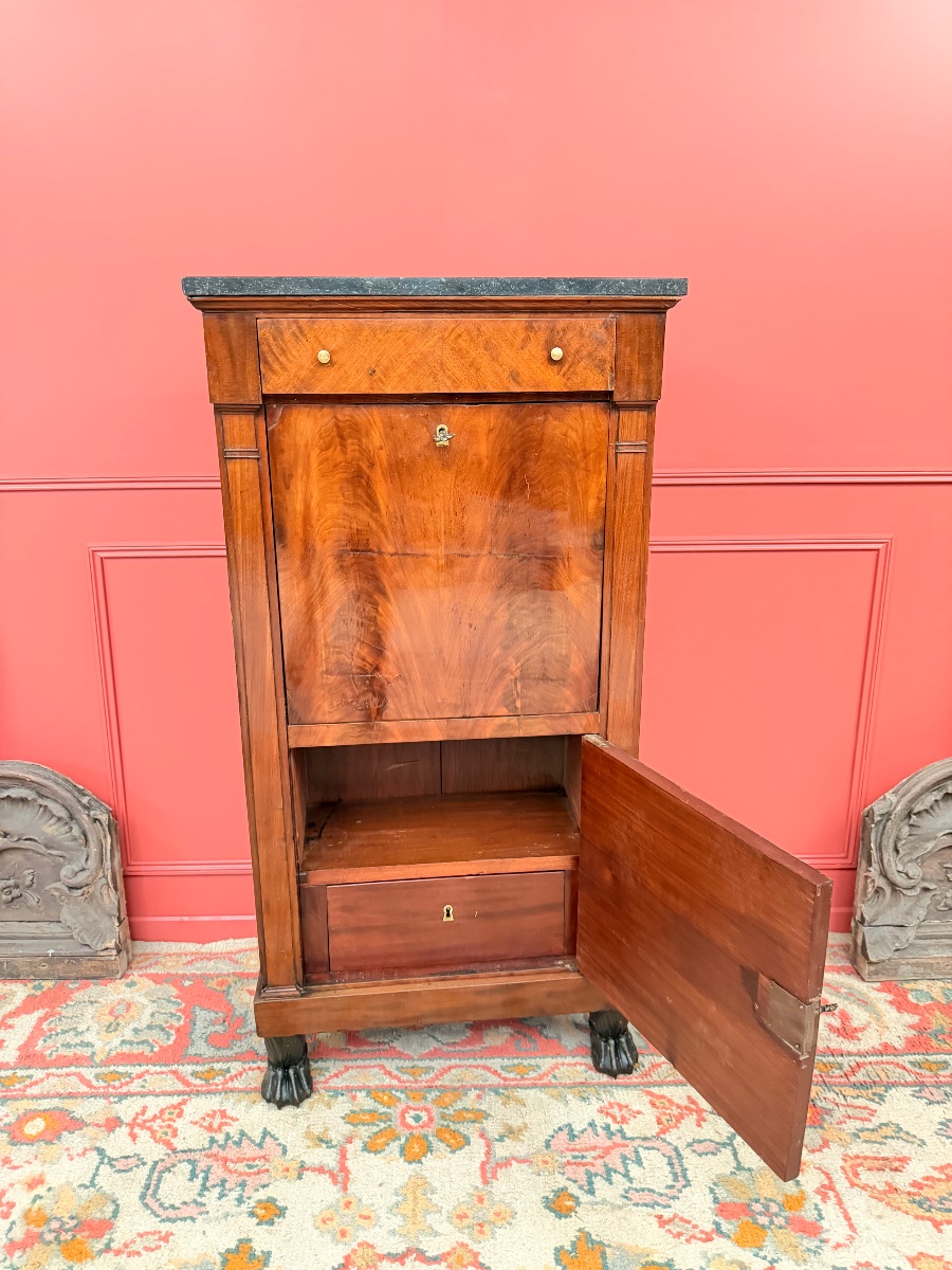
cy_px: 635
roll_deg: +0.9
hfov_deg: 56.8
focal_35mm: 24
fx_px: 880
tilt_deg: -16.4
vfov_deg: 71.6
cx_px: 476
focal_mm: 6.76
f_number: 1.78
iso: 800
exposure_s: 1/25
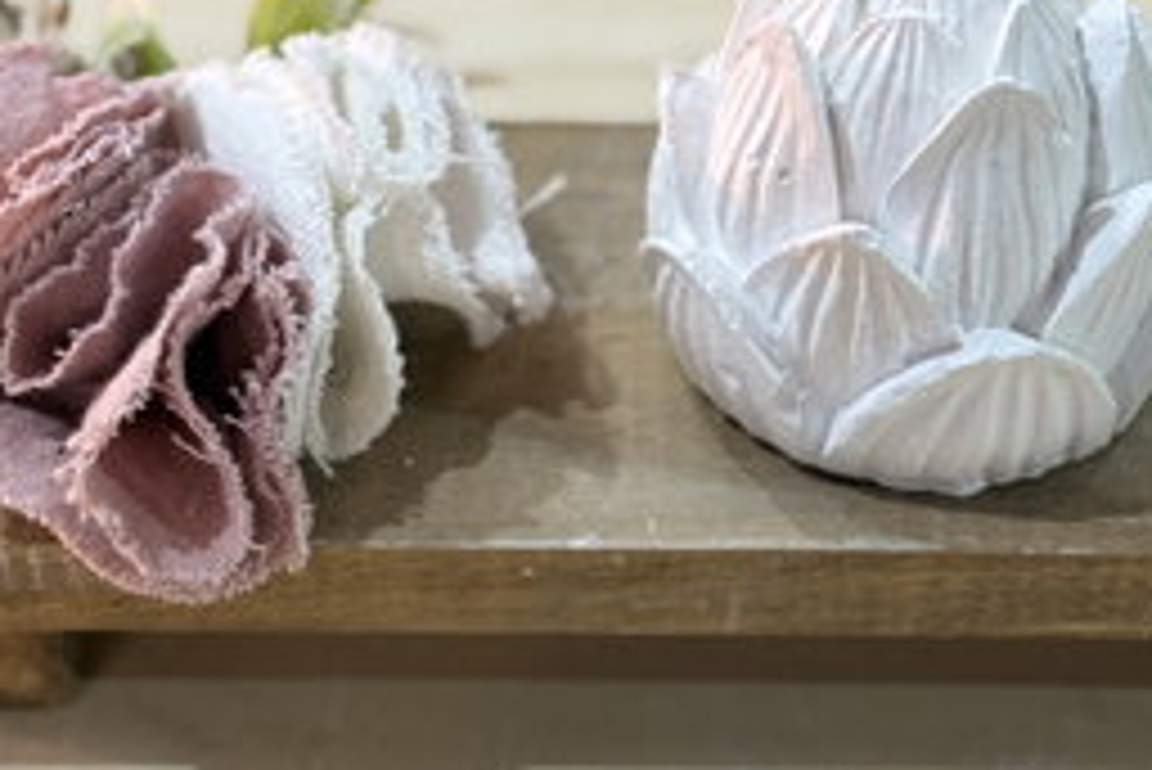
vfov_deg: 13.2
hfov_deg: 19.6
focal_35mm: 104
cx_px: 639
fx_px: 3330
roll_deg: -1.3
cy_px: 304
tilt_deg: -38.4
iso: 125
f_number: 1.78
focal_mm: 6.76
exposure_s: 1/50
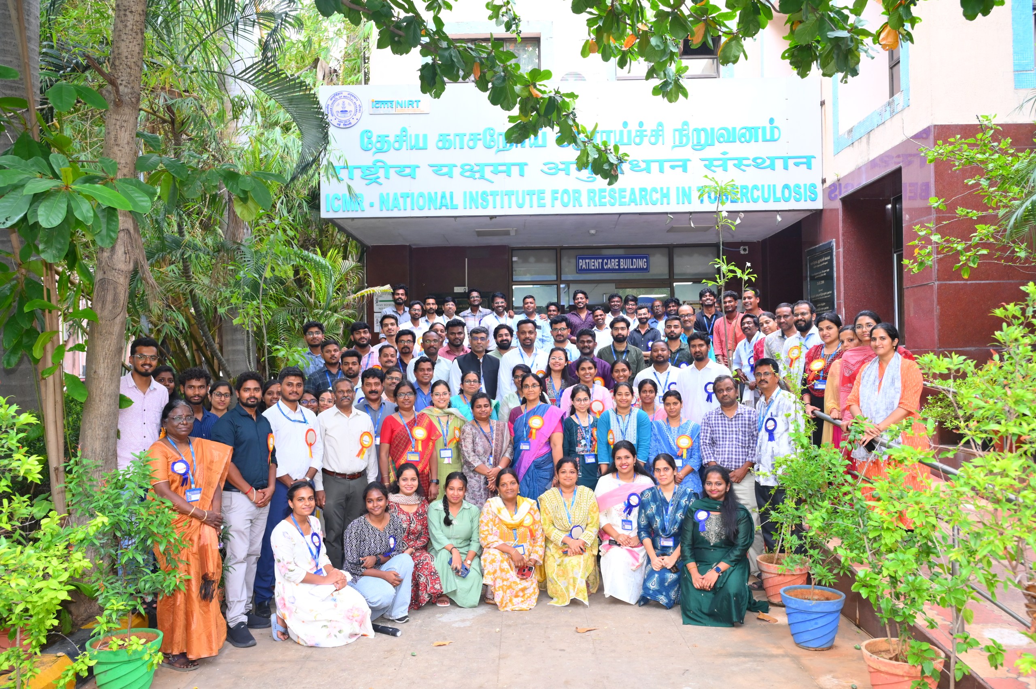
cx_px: 518
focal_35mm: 29
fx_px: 834
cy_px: 344
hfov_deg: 63.7
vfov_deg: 44.9
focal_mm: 29
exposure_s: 1/60
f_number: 5
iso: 1600
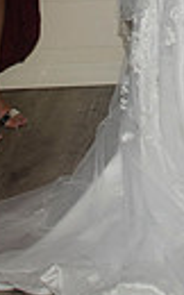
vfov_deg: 14.5
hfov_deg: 9.3
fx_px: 1102
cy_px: -116
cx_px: 288
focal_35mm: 137
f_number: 4.5
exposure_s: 1/80
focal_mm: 26
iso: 400
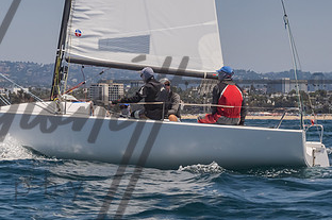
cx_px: 29
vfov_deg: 6.7
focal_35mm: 203
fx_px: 1869
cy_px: 106
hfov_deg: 10.1
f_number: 14
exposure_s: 1/1000
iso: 640
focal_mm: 70
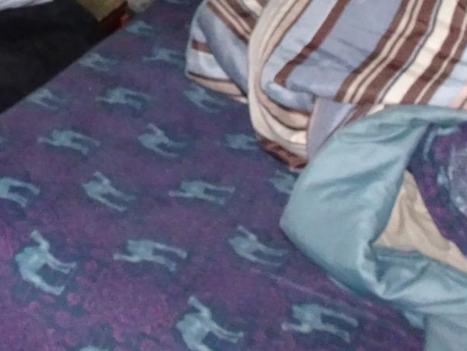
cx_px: -63
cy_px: -218
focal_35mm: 82
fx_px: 1107
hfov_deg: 22.3
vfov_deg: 16.1
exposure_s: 1/30
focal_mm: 4.1
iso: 800
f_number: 3.5
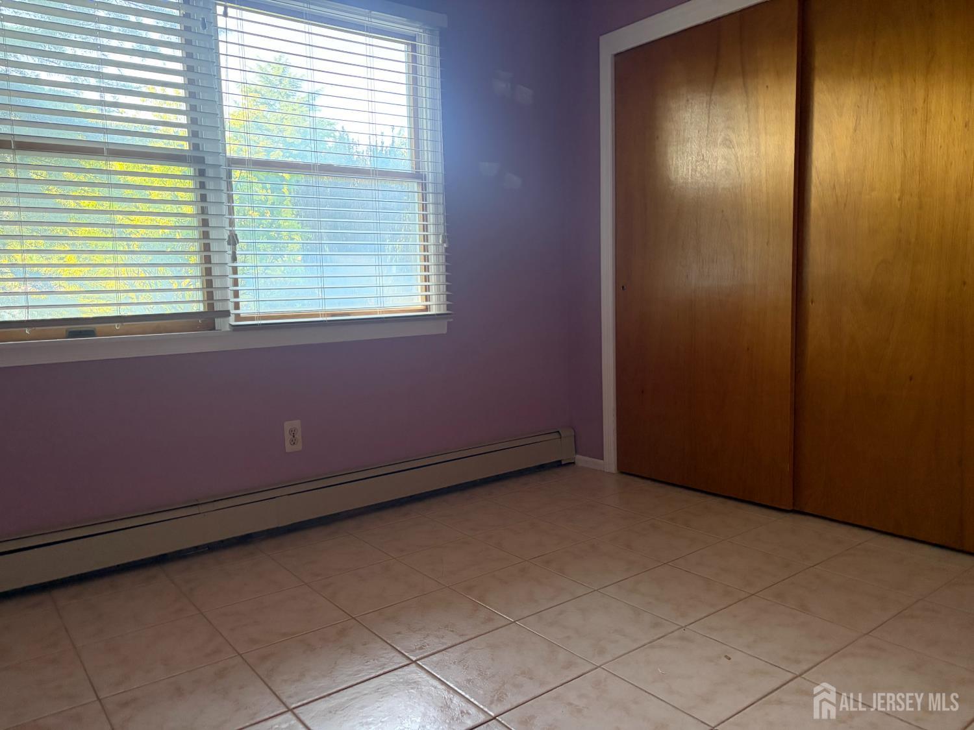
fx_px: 732
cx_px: 487
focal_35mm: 26
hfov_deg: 67.3
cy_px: 365
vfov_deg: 53.1
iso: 320
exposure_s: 1/60
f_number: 1.6
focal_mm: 5.96
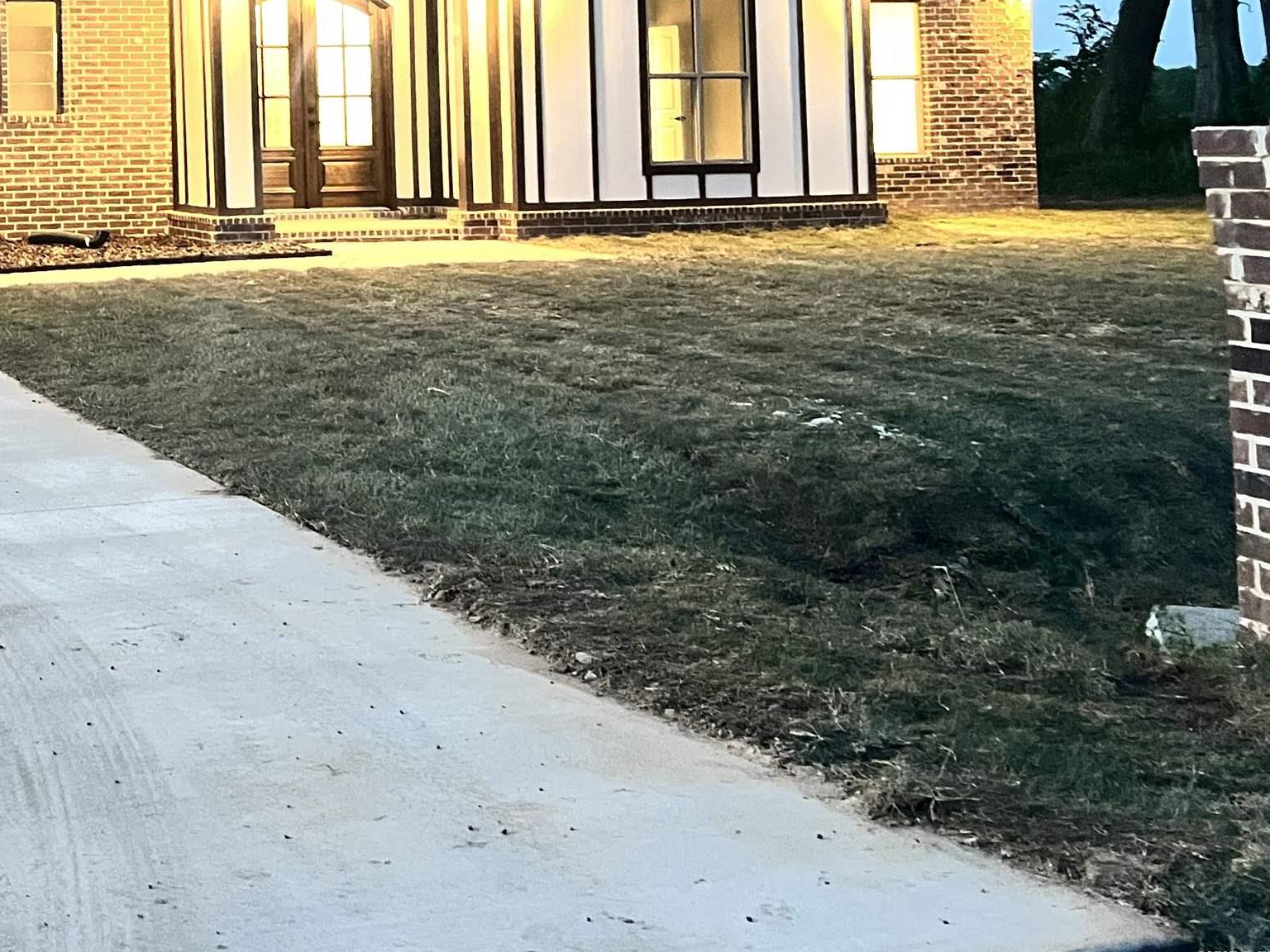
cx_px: 10
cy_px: 15
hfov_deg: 33.7
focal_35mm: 52
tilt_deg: +2.7
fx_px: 1908
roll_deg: +0.4
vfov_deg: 26.6
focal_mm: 5.7
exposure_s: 1/23
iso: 1000
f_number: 1.5
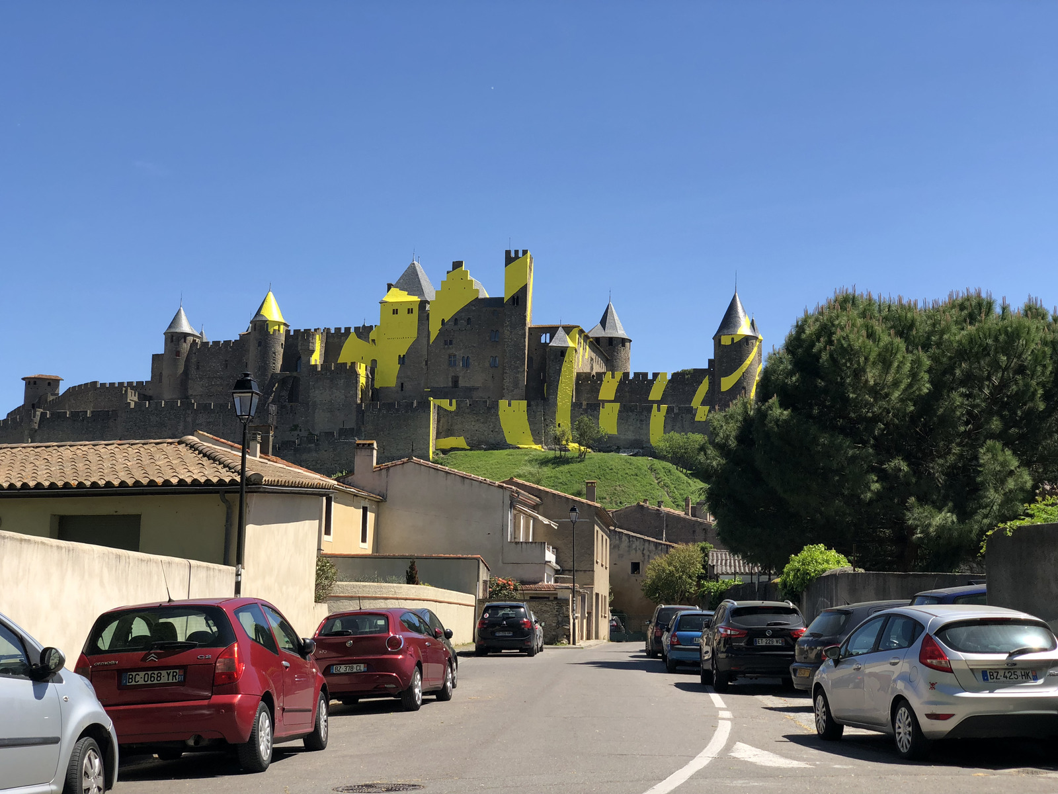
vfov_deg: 28.0
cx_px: 529
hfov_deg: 36.8
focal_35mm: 52
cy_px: 397
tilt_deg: +10.1
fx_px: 1589
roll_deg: -1.2
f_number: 2.4
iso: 16
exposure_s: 1/941
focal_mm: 6
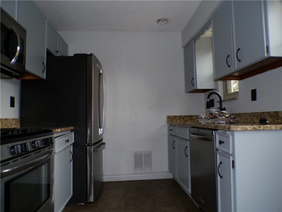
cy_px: 106
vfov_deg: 56.8
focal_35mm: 24
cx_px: 141
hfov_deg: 71.6
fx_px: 196
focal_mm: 4.3
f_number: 3
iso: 200
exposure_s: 1/34
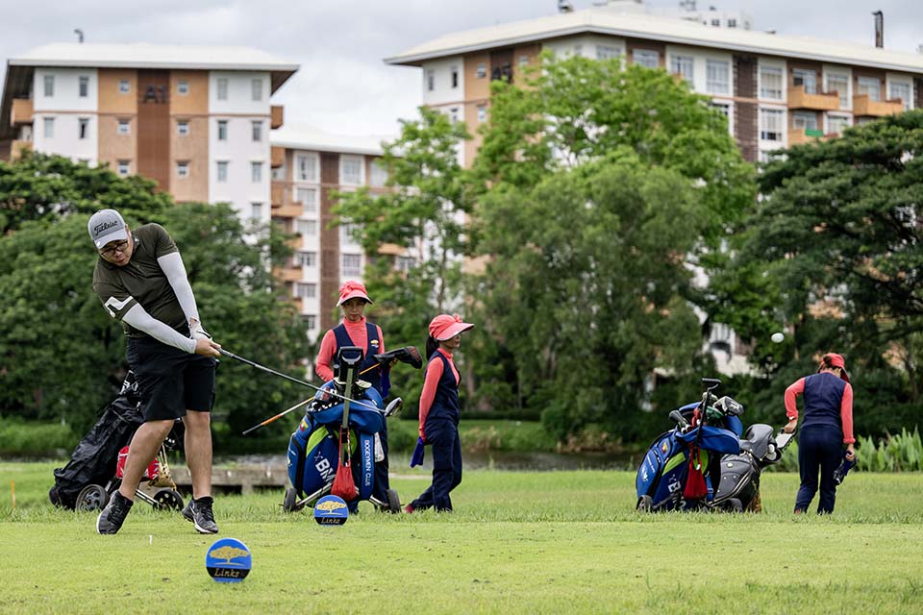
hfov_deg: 26.3
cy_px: 308
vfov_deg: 17.7
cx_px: 462
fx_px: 1974
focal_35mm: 77
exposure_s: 1/3200
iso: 400
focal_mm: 77
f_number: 2.8
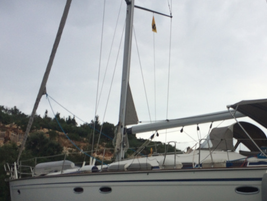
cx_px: 191
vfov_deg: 29.3
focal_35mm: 49
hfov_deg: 38.2
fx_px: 378
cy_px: 146
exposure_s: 1/406
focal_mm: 4.15
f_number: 2.2
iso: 32
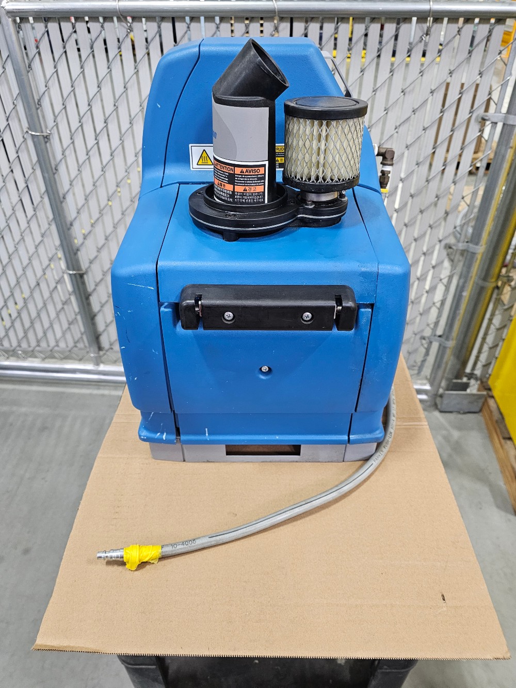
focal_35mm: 23
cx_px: 258
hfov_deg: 58.9
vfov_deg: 73.9
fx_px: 457
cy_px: 344
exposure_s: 1/120
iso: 800
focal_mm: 6.3
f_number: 1.7
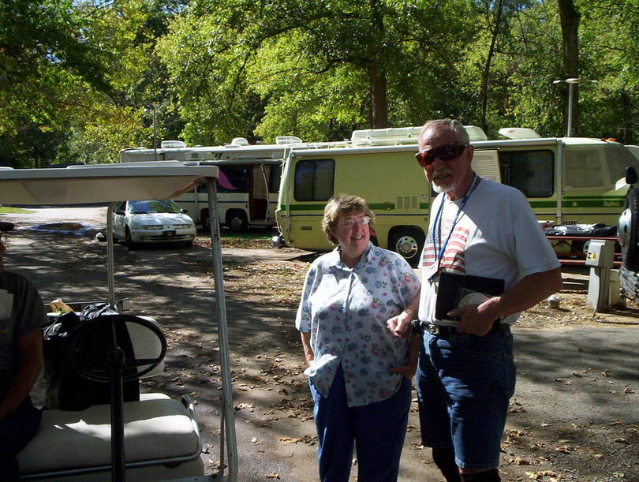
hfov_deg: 48.9
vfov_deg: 37.8
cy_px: 241
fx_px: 703
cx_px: 320
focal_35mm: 38
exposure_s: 1/364
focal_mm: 4.99
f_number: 4.5
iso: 100
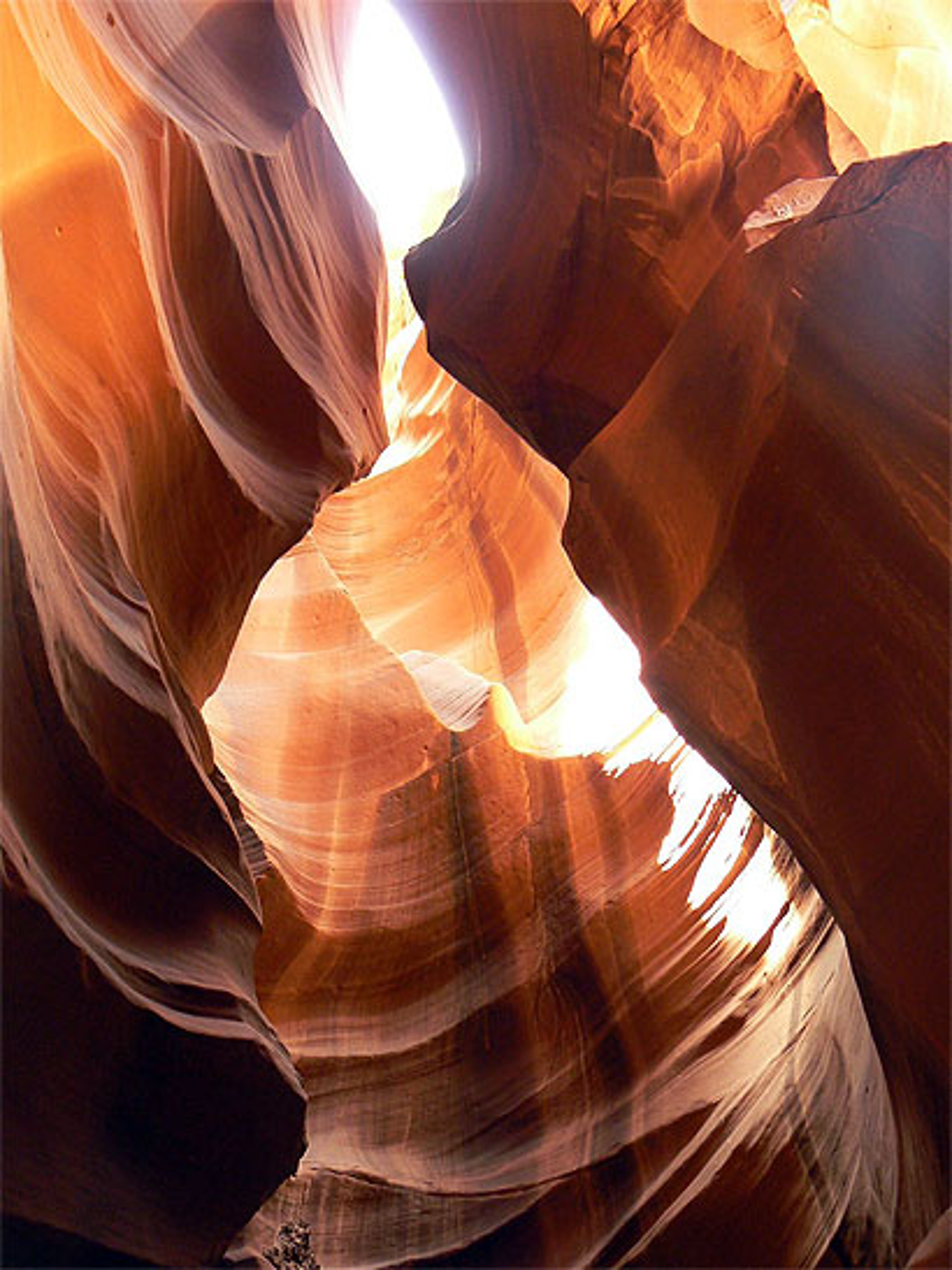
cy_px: 635
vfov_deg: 51.4
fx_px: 1321
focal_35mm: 36
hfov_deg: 39.6
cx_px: 476
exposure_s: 1/25
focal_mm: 6
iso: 200
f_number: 2.8
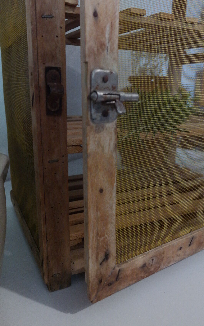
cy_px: 161
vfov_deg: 61.2
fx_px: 276
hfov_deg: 40.6
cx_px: 105
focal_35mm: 31
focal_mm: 20
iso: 3200
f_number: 5.6
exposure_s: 1/50
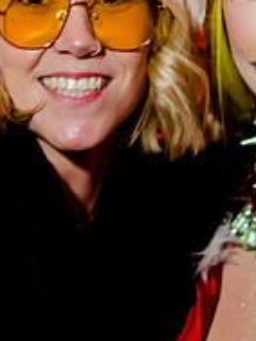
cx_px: 275
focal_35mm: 331
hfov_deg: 4.5
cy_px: 28
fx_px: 3260
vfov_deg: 6.0
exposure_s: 1/60
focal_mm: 105
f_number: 2
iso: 2500
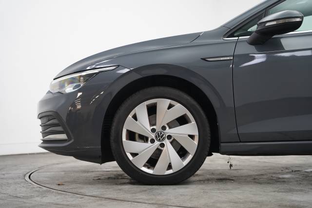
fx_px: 541
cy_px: 104
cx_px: 156
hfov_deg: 32.1
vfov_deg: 21.7
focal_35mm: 62
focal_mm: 62.5
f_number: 2.8
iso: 1600
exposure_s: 1/160
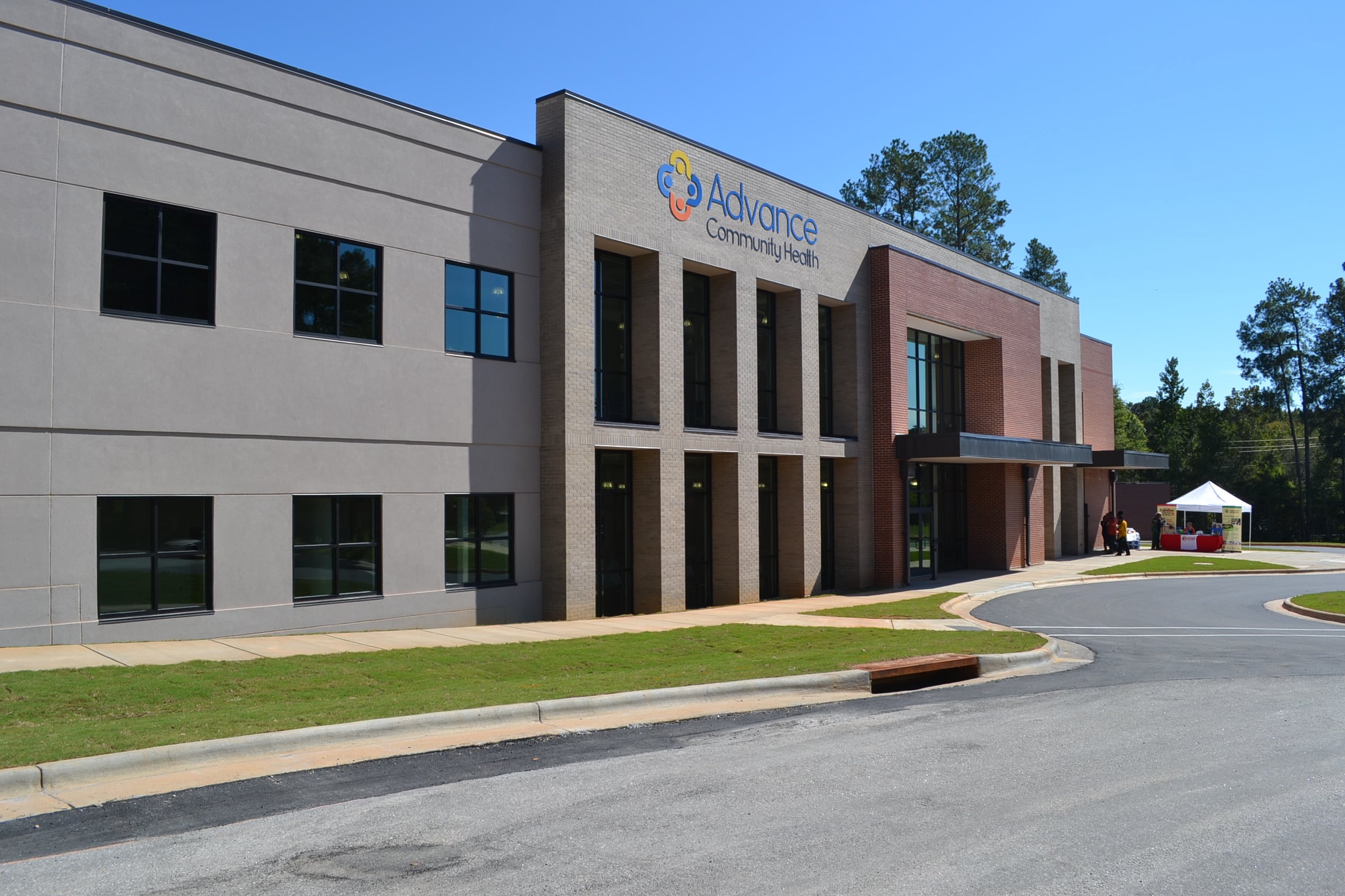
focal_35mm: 27
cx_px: 672
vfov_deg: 47.9
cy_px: 448
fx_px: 1009
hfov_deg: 67.4
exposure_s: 1/250
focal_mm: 18
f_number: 8
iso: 100
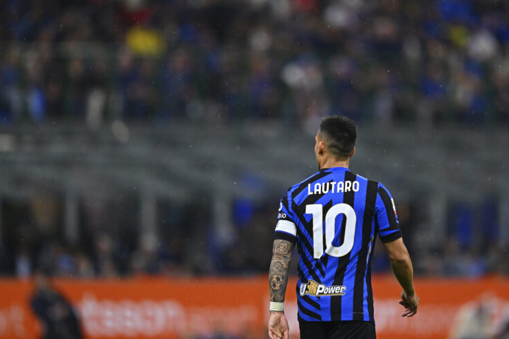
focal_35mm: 552
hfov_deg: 3.7
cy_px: 134
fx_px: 7806
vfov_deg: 2.5
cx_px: 310
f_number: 2.8
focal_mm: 400
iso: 2000
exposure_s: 1/1600
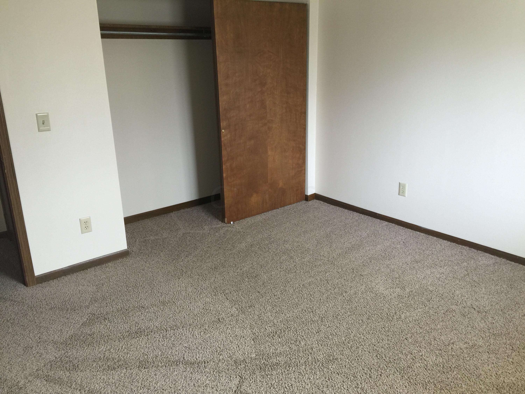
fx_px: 440
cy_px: 197
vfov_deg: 48.2
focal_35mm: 29
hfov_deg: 61.7
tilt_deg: -18.6
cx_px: 262
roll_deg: +0.9
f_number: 2.2
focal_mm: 4.15
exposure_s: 1/15
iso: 32
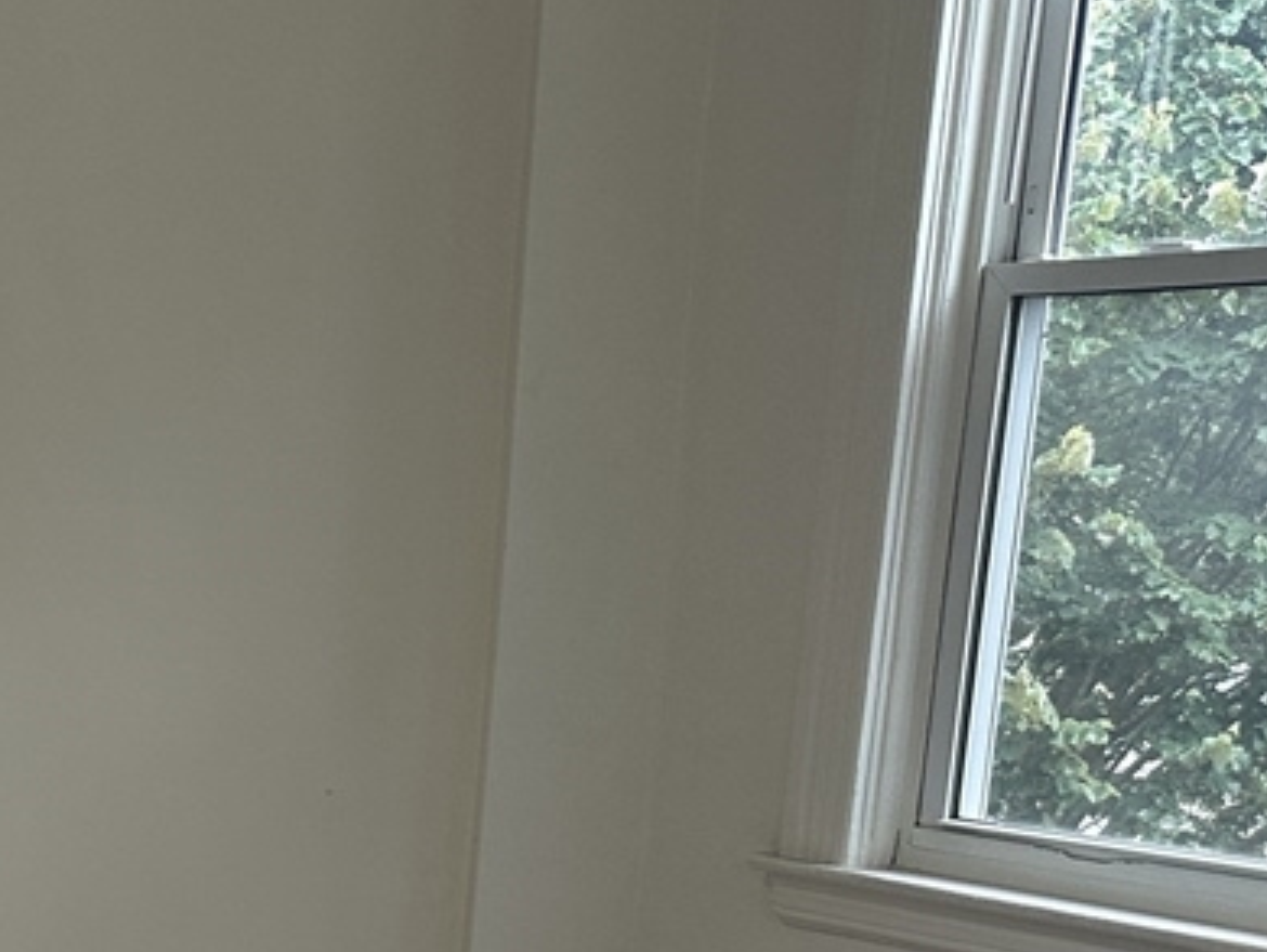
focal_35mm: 63
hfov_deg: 27.5
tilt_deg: -17.6
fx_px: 2307
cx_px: -198
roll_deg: +2.9
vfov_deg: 21.5
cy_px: 1163
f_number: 1.78
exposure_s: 1/120
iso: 160
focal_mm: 6.86
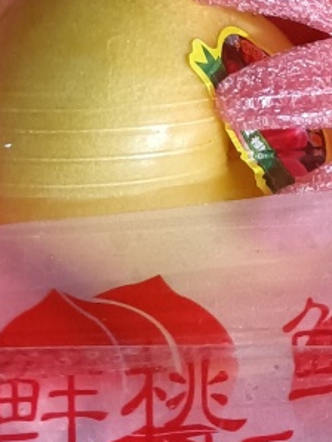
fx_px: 1188
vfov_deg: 20.4
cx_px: 67
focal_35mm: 93
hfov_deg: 15.8
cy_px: -5
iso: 2208
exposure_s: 1/100
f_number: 1.8
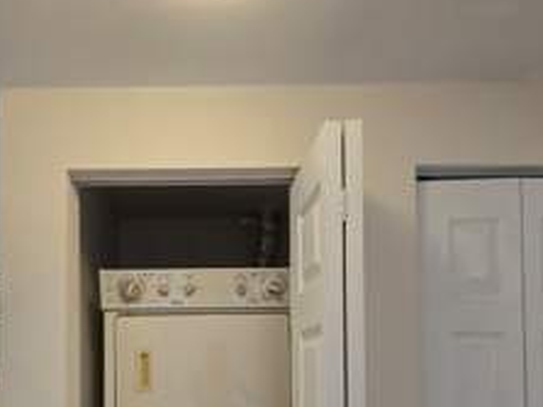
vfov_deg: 45.4
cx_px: 207
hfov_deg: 62.7
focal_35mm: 28
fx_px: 439
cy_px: 361
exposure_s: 1/60
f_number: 2.2
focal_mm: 2.2
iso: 125
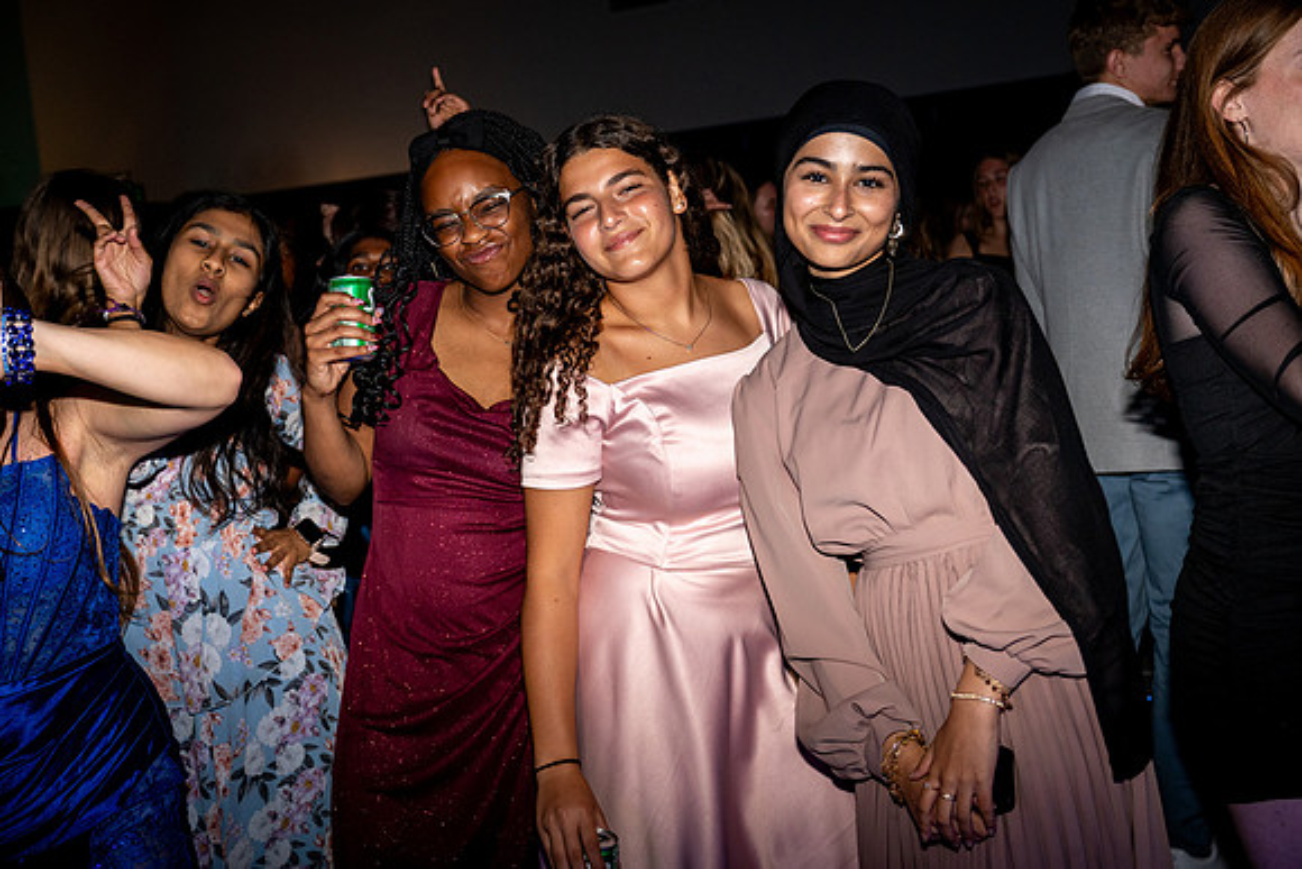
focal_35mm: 41
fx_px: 1483
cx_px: 651
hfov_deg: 47.4
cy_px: 434
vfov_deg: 32.6
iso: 1250
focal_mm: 41
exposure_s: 1/80
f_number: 4
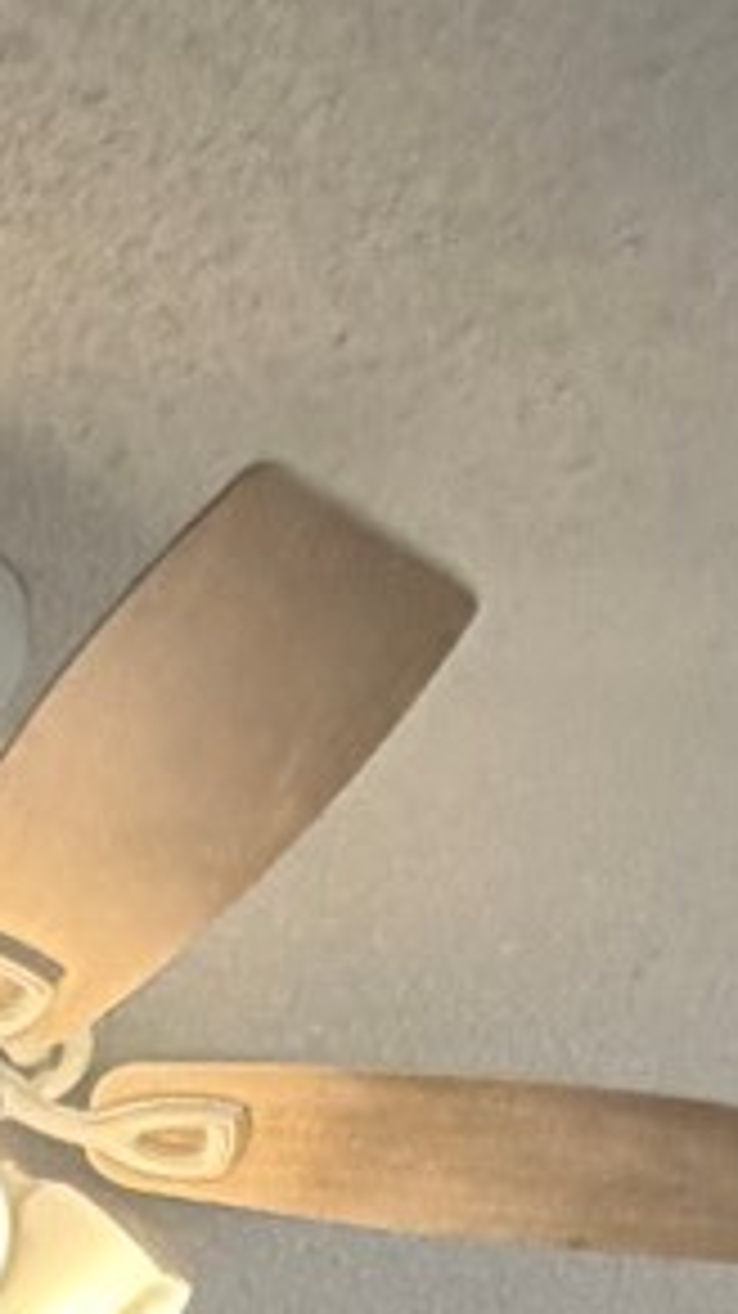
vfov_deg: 12.8
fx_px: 3727
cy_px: 3510
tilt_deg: -8.4
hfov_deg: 11.2
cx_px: -9
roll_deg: -2.7
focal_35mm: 107
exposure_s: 1/120
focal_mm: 2.22
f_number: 2.2
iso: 320
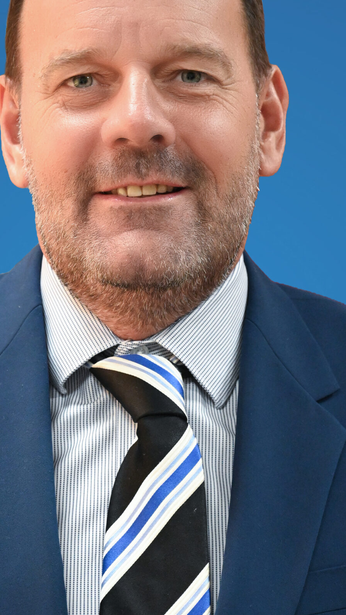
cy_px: 272
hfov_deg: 12.6
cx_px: 138
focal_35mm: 96
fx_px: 1565
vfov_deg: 22.2
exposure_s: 1/200
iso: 4000
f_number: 4
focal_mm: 57
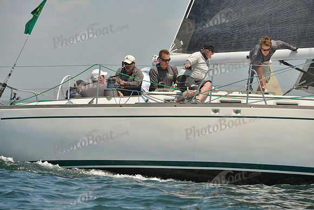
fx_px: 2617
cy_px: 105
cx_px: 157
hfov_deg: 6.9
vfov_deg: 4.6
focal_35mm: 300
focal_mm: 300
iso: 280
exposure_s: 1/1250
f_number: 8
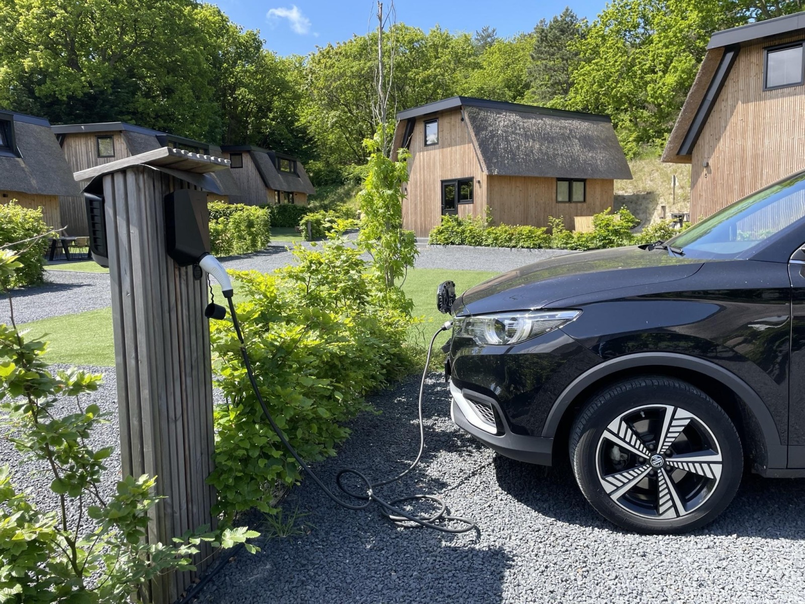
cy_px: 302
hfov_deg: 67.3
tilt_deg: -7.3
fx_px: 605
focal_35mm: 26
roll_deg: +0.7
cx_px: 402
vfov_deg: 53.1
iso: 32
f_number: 1.6
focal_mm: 4.2
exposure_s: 1/1062
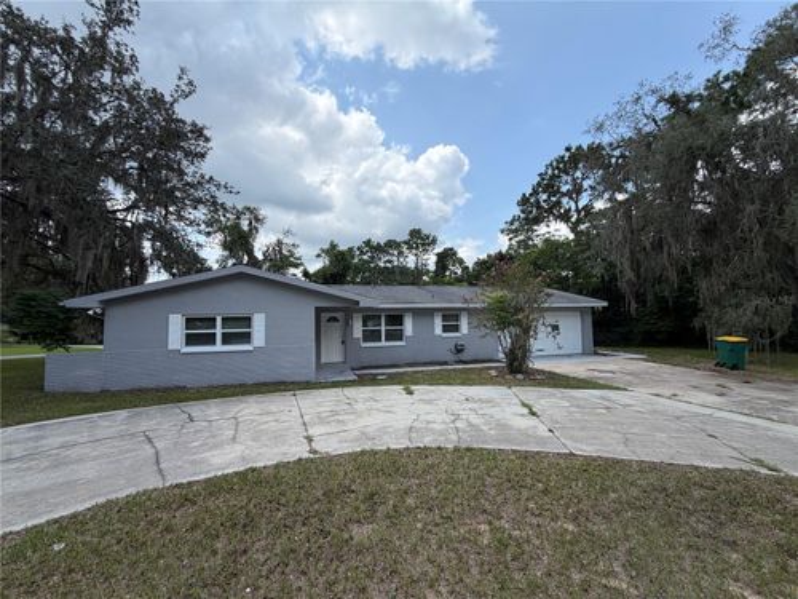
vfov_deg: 85.7
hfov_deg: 102.1
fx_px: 323
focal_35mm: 14
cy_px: 300
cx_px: 399
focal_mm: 2.22
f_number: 2.2
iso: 25
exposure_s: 1/770
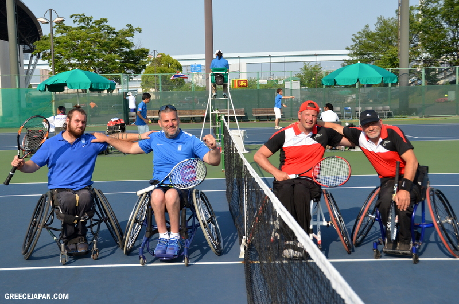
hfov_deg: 45.0
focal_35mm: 44
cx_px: 230
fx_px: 554
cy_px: 152
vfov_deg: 30.7
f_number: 5.6
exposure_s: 1/1600
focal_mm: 29
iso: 400
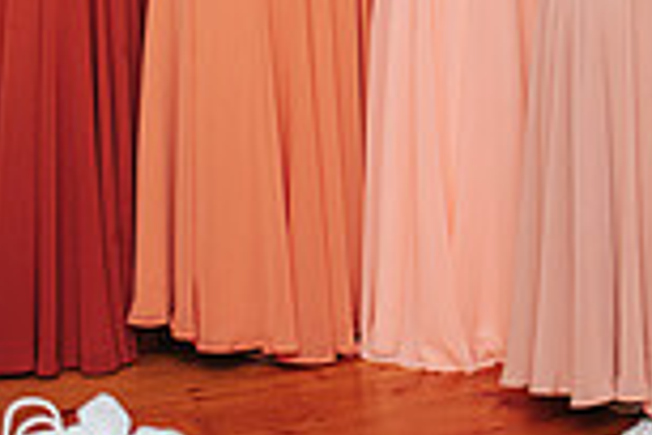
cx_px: 891
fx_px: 2427
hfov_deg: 14.5
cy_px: -305
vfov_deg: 9.8
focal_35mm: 134
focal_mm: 35
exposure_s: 1/200
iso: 1000
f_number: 2.8
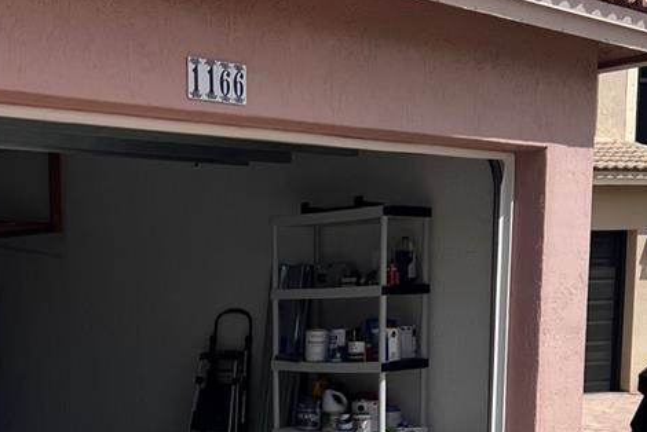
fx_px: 1241
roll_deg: +2.0
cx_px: 183
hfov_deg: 28.9
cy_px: 534
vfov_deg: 18.6
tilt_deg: -10.6
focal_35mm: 69
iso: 50
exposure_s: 1/9434
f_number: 1.5
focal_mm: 5.7
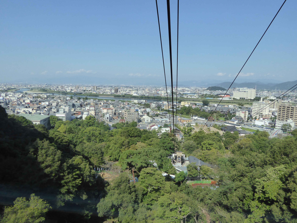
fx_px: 214
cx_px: 148
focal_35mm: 25
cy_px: 112
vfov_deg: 54.9
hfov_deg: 69.4
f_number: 4.5
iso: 200
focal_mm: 4.3
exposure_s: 1/640
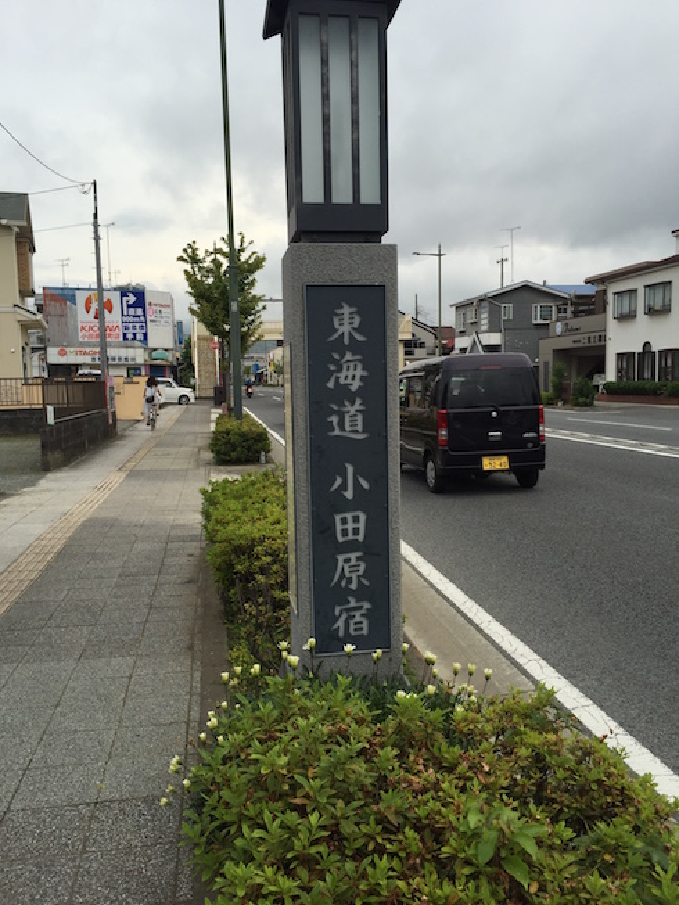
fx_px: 758
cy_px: 452
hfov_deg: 48.2
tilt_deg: -4.3
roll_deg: +1.8
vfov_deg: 61.7
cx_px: 340
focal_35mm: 29
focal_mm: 4.15
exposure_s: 1/257
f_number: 2.2
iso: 32
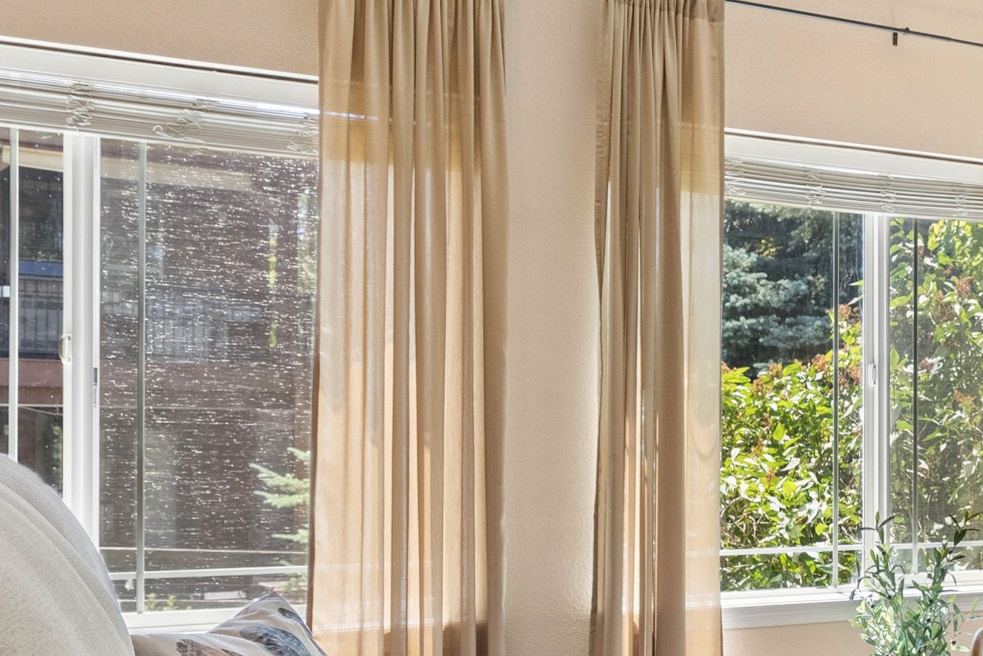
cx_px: 1246
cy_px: 446
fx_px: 1530
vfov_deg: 24.1
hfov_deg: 29.4
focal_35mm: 56
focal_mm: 21
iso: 1000
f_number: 8
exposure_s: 1/50
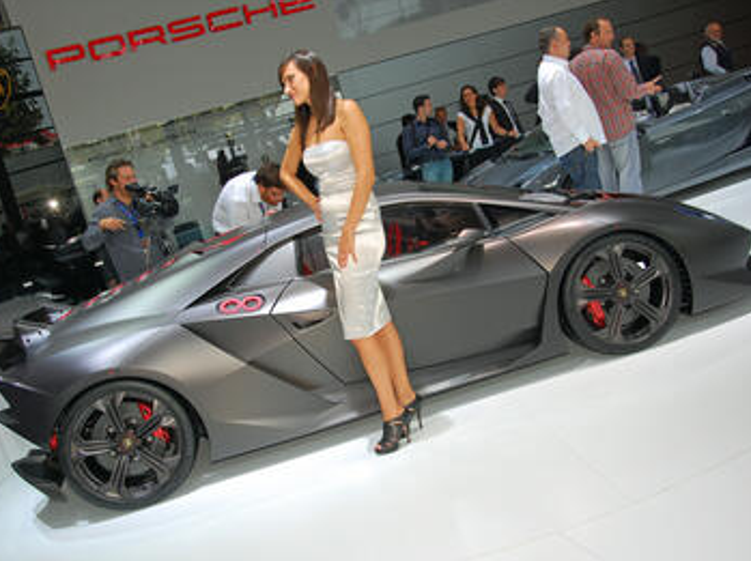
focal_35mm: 43
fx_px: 932
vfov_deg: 33.5
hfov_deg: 43.9
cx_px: 346
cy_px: 282
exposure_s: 1/125
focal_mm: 26
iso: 200
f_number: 5.6
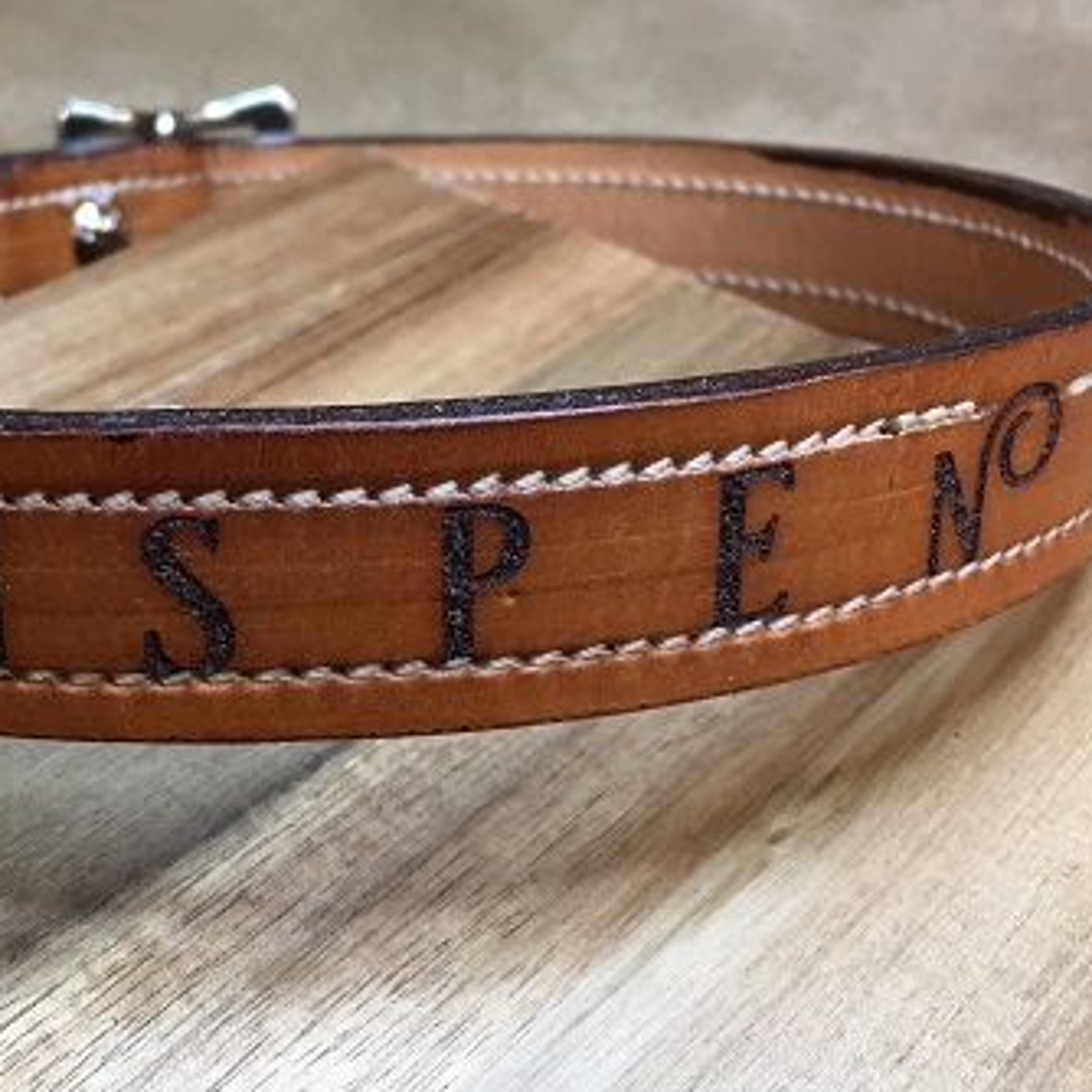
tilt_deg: -36.2
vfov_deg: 36.8
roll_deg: -1.1
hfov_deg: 35.9
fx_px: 1642
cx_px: 262
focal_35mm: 46
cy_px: 549
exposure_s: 1/30
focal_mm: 4.15
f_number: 2.2
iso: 40
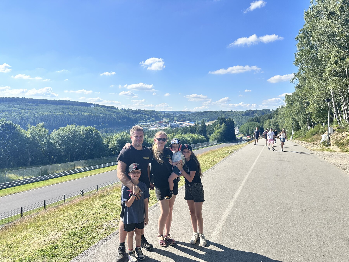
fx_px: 242
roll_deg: -0.6
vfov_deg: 56.8
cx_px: 174
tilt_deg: -3.1
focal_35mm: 24
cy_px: 131
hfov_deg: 71.6
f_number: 1.78
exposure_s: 1/3861
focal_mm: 6.86
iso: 80
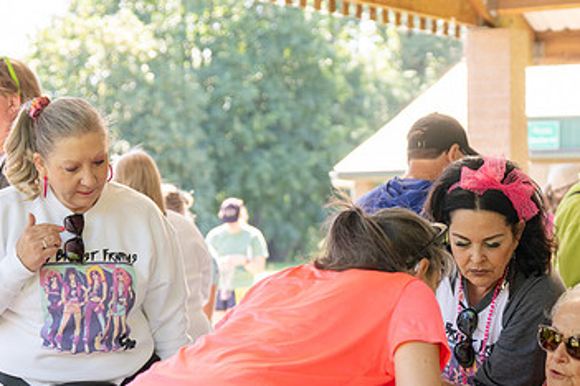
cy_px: 211
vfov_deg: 11.5
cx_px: 364
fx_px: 1917
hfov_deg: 17.2
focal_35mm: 119
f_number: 2.8
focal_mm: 48
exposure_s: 1/400
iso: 320
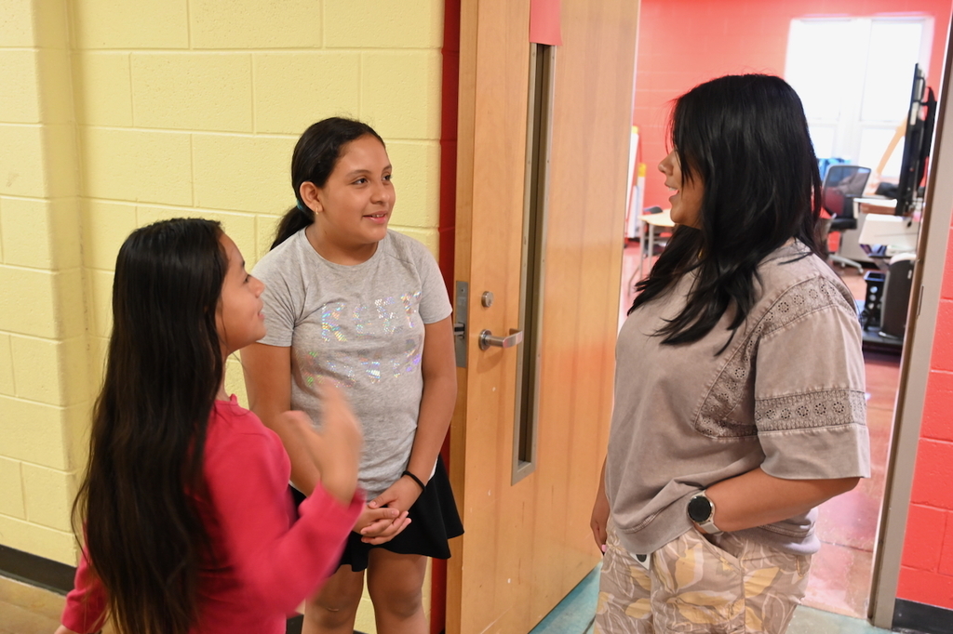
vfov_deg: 38.9
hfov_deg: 55.8
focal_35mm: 34
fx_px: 900
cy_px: 317
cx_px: 476
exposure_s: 1/60
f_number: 4
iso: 3600
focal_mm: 34
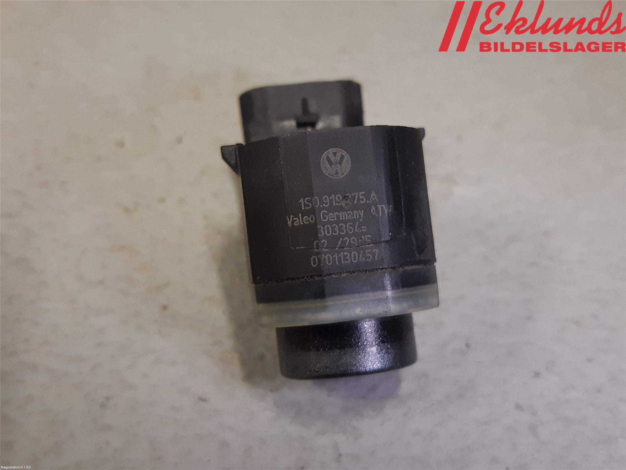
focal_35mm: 26
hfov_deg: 67.3
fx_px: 470
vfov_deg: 53.1
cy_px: 235
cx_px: 313
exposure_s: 1/50
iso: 125
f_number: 1.7
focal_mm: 3.93
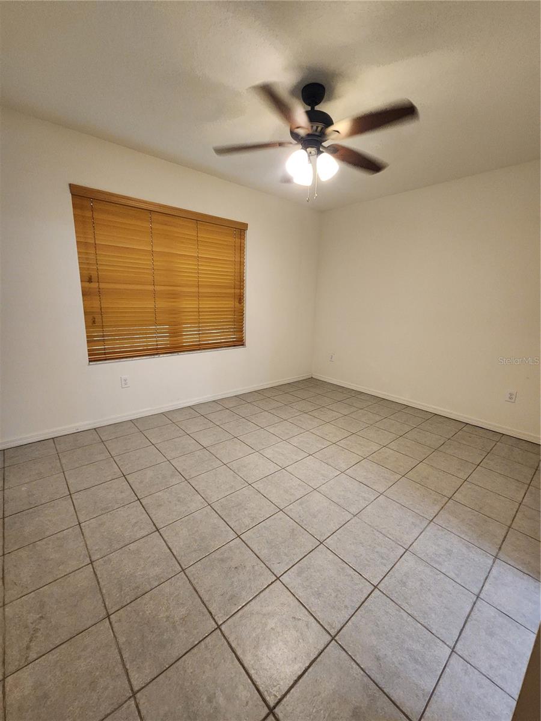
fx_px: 271
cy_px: 360
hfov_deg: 89.9
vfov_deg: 106.2
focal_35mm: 13
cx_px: 270
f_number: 2.2
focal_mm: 2.2
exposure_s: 1/60
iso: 400
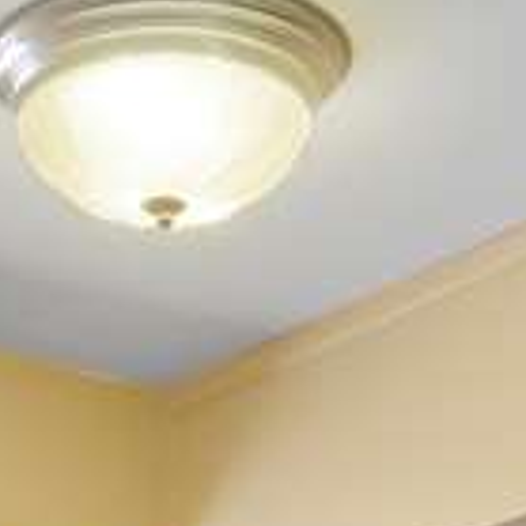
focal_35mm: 152
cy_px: 1506
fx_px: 2606
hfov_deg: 11.4
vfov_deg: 9.4
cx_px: 11
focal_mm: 11
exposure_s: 1
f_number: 8
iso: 800
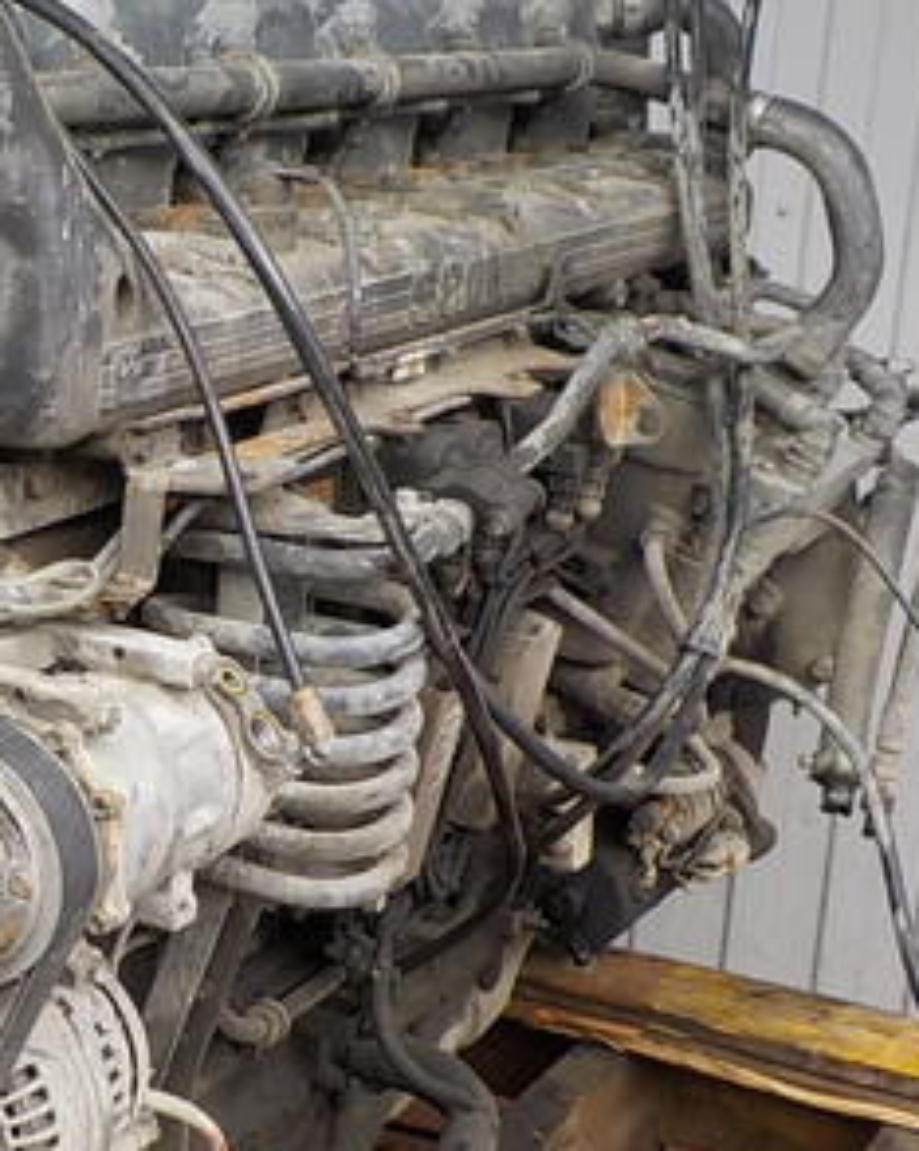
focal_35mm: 64
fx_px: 2178
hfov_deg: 23.0
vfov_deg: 29.6
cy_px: 656
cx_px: 31
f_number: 3.3
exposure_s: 1/100
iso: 125
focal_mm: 4.1
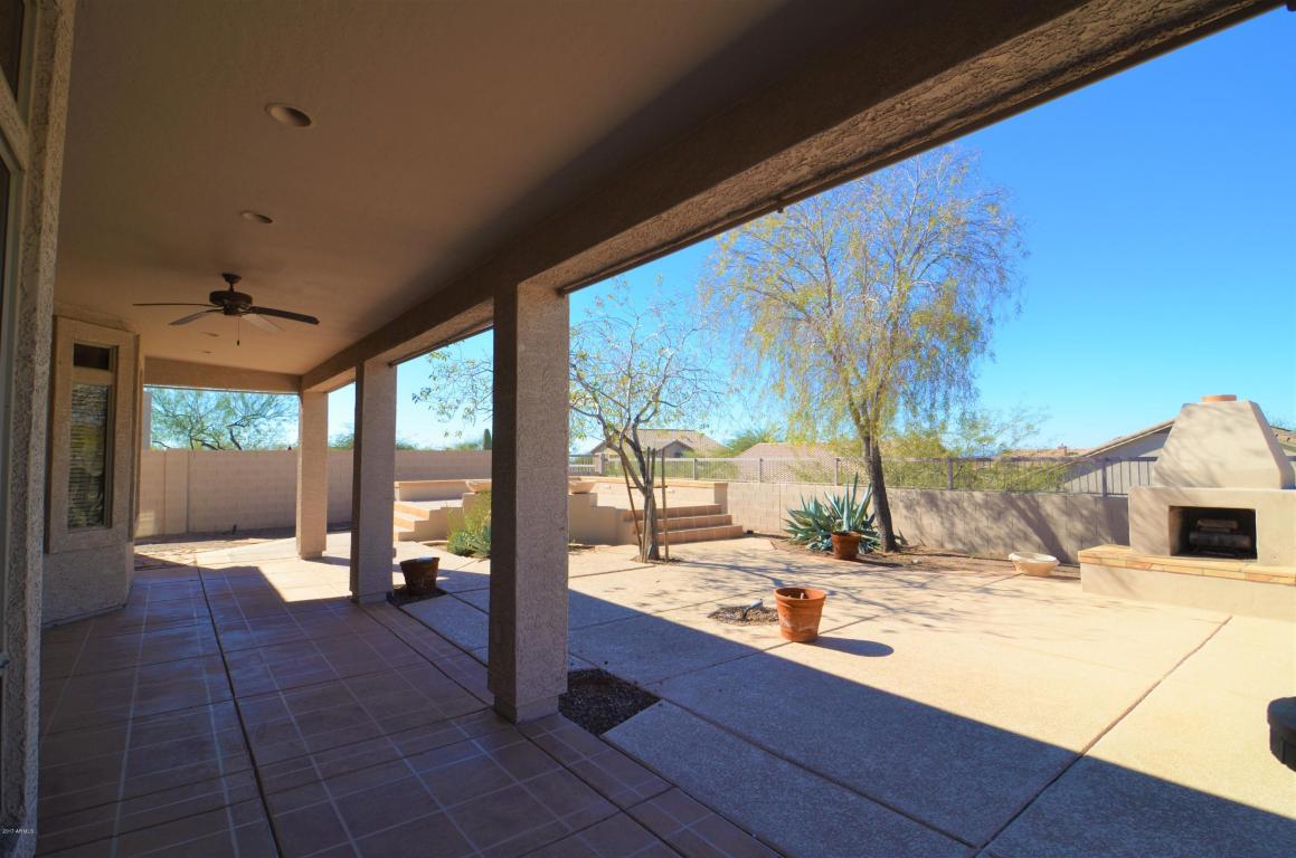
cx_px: 648
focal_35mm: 16
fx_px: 593
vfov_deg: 71.8
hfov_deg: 95.1
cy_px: 429
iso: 160
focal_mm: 11
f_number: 8
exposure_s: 1/250
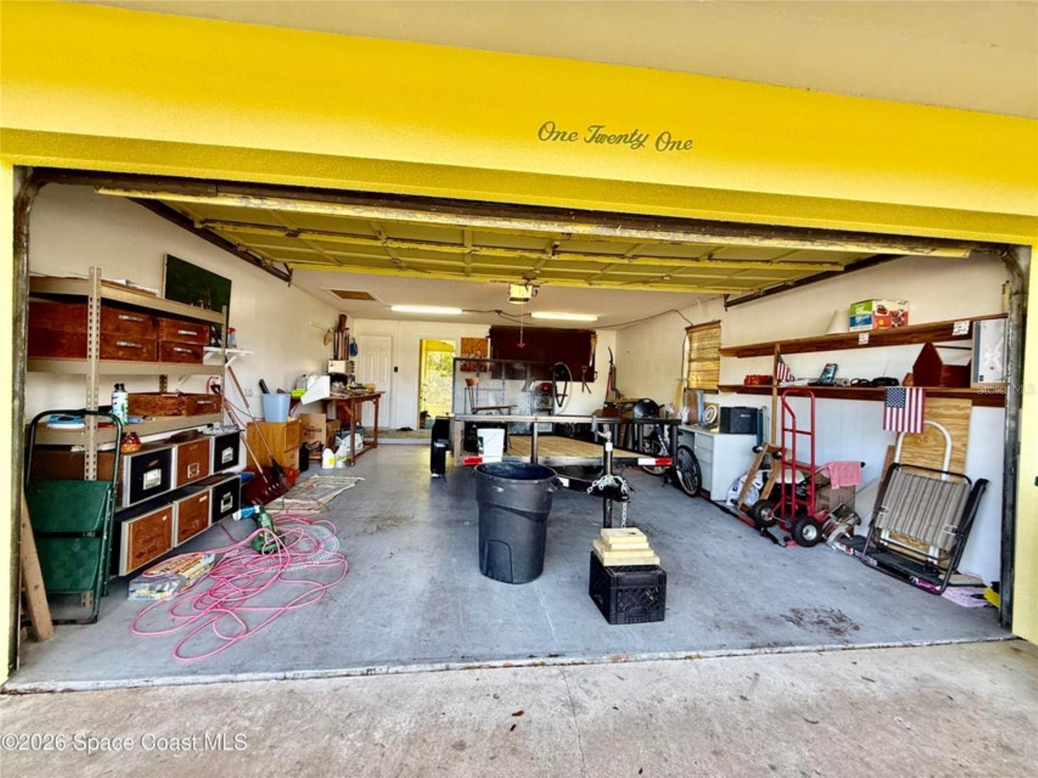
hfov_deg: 102.1
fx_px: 420
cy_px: 389
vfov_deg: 85.7
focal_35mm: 14
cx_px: 519
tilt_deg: -0.3
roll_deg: -1.8
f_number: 2.2
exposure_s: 1/99
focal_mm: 2.22
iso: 125
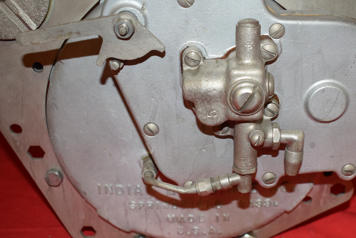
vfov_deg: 23.9
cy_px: 148
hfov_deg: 35.0
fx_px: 560
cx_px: 227
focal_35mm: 57
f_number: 5
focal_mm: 29
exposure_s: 1/125
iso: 640
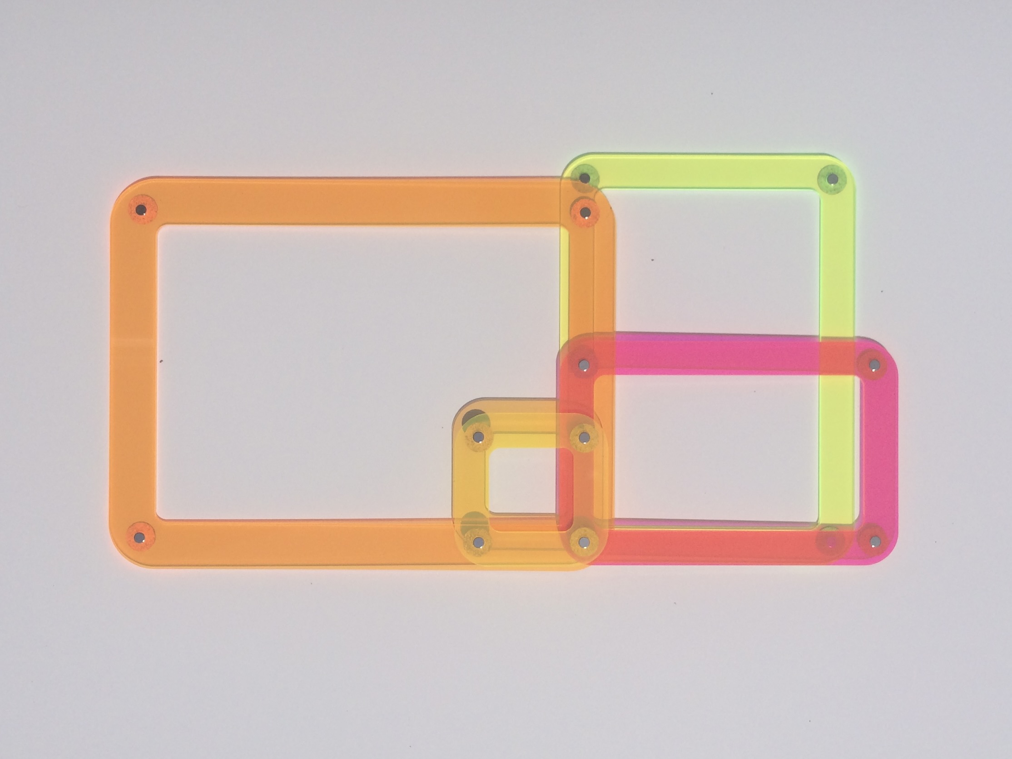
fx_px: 848
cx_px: 506
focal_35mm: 29
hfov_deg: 61.7
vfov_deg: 48.2
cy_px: 380
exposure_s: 1/10309
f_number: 2.2
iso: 32
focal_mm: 4.15
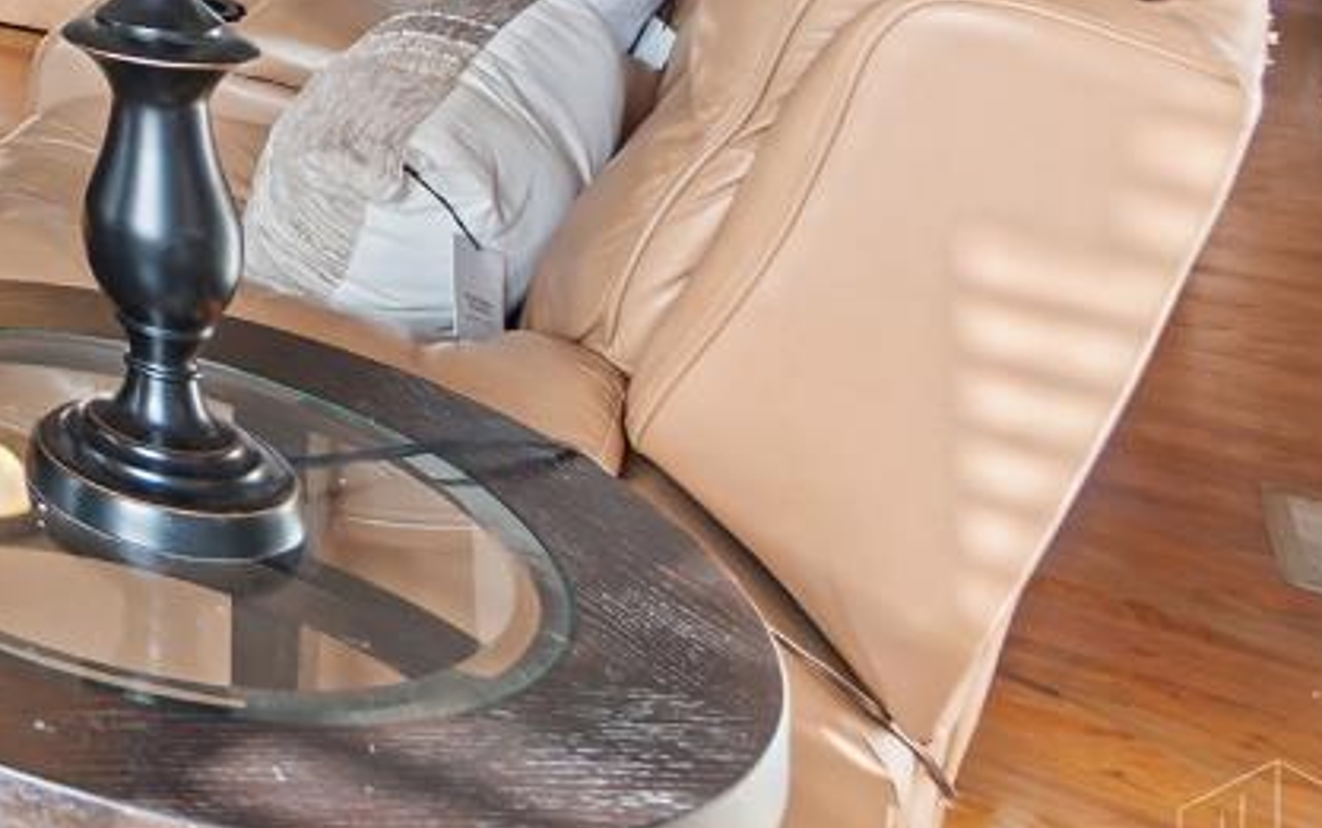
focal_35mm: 55
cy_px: -574
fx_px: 1982
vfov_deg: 19.1
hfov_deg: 24.1
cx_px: -875
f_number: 4
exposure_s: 1/30
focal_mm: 10
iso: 500
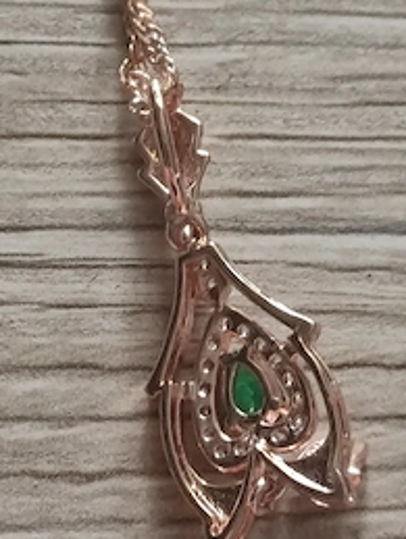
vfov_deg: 49.8
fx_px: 577
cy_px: 216
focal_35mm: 37
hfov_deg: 37.8
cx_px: 104
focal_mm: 5.89
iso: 2405
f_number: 1.89
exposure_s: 1/17
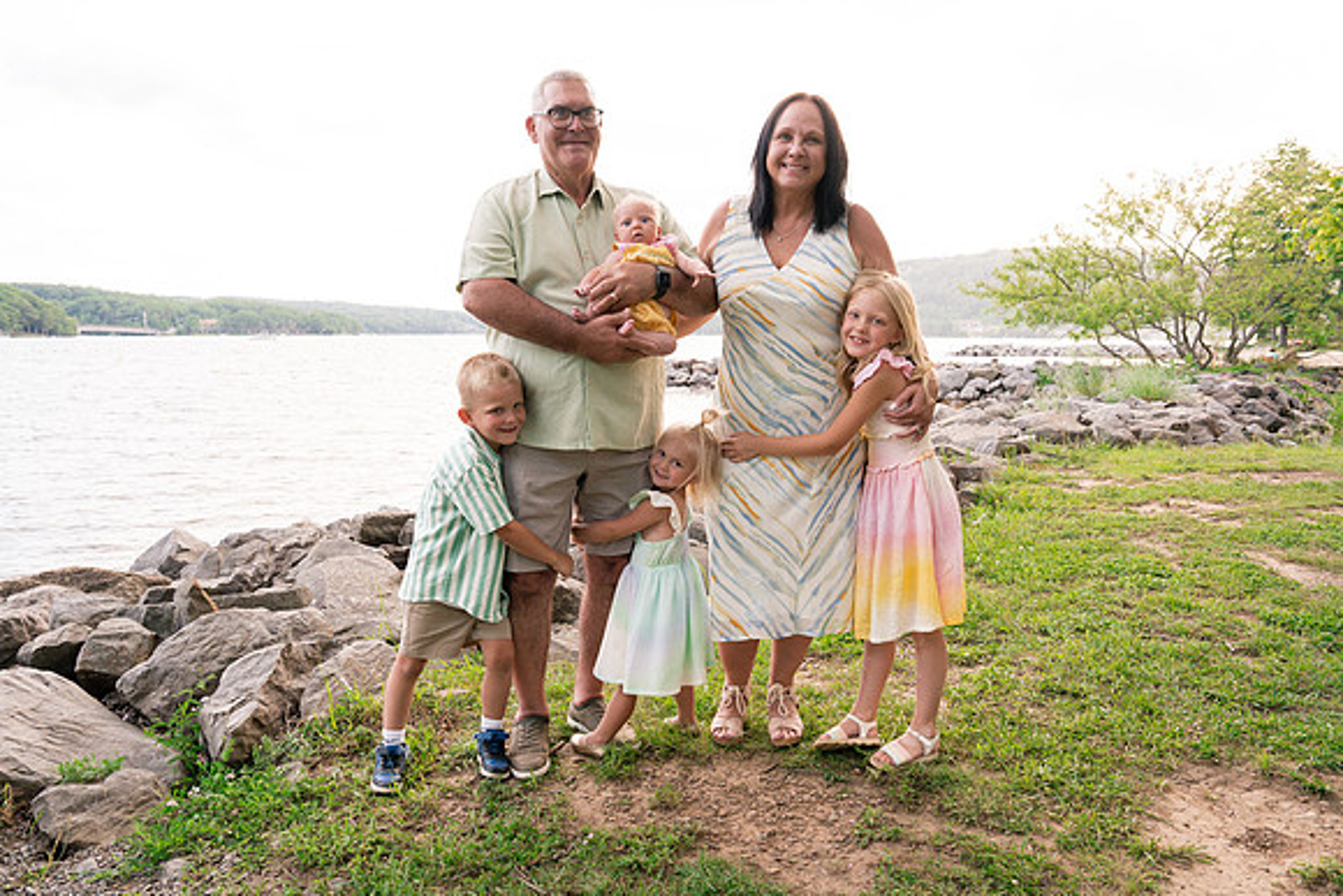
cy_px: 470
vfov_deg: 51.0
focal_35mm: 25
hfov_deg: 71.1
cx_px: 639
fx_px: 940
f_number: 5.6
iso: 800
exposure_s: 1/200
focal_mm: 24
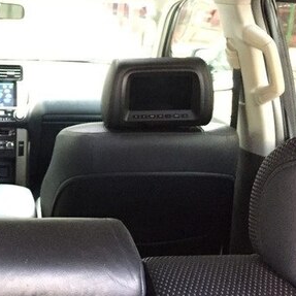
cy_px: 89
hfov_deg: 27.3
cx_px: -3
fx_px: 571
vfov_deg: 28.8
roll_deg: -3.4
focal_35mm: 59
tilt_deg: -11.5
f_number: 2.2
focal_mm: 4.15
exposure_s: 1/17
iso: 400
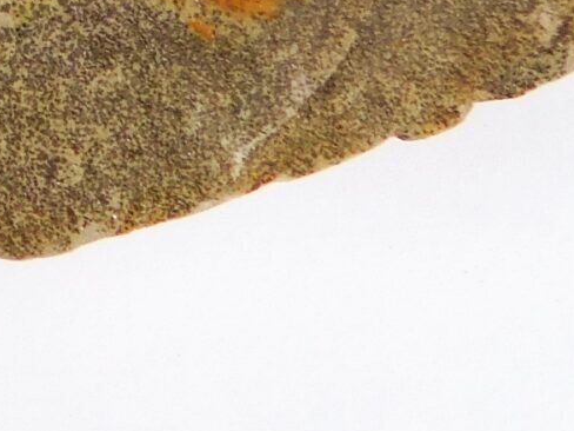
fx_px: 3913
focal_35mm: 236
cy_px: -569
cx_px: -881
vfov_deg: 6.1
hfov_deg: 7.7
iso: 125
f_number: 3.7
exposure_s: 1/200
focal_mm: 8
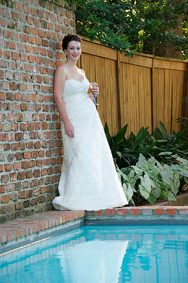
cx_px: 94
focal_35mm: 150
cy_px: 142
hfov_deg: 9.1
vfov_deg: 13.7
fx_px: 1178
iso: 400
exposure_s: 1/50
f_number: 5
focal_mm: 150
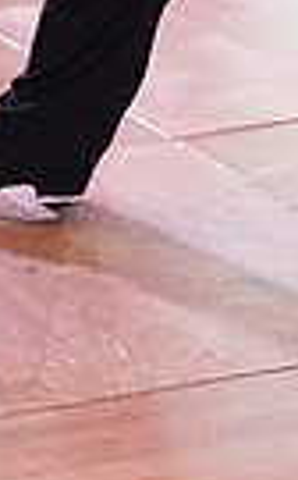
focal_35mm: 263
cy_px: -455
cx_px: 591
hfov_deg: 4.9
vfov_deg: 7.7
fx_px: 3428
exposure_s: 1/400
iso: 3200
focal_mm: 40
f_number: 4.5
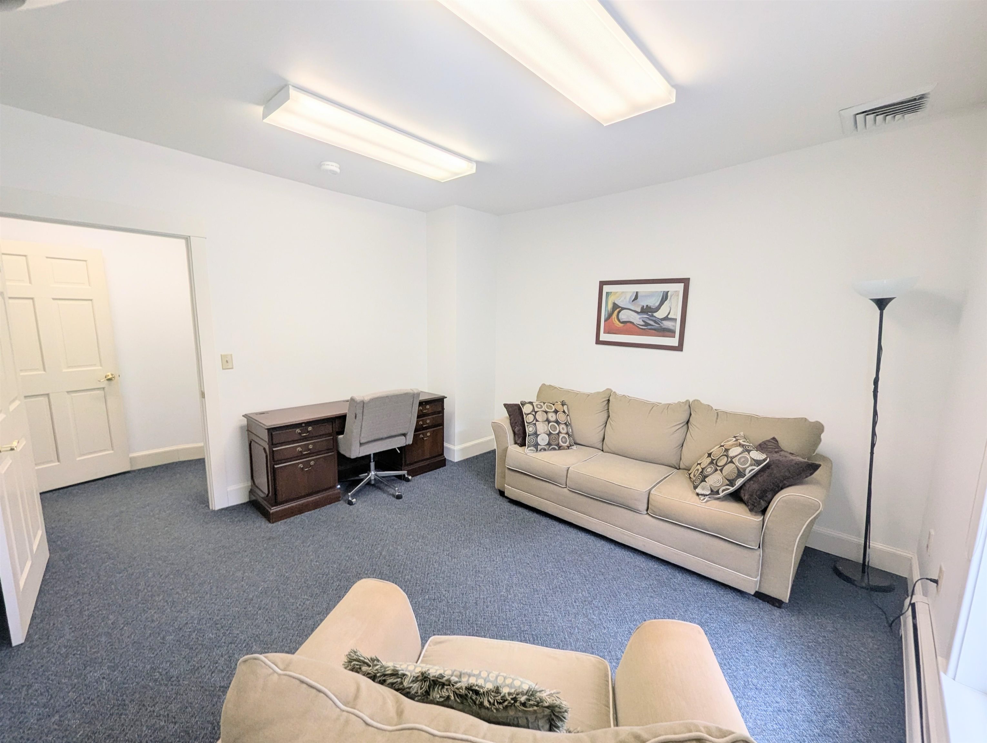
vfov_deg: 90.1
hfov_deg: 106.1
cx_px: 494
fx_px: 371
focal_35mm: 13
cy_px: 372
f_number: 2.2
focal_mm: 1.95
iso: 55
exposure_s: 1/120
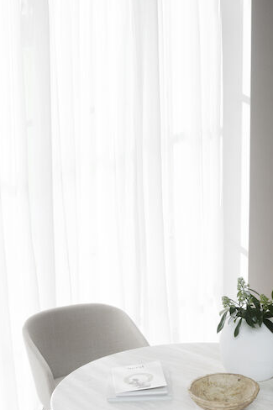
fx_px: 911
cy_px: 323
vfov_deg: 25.0
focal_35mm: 80
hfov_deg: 17.0
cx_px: 161
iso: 100
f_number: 5.6
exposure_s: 1/2.5
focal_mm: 39
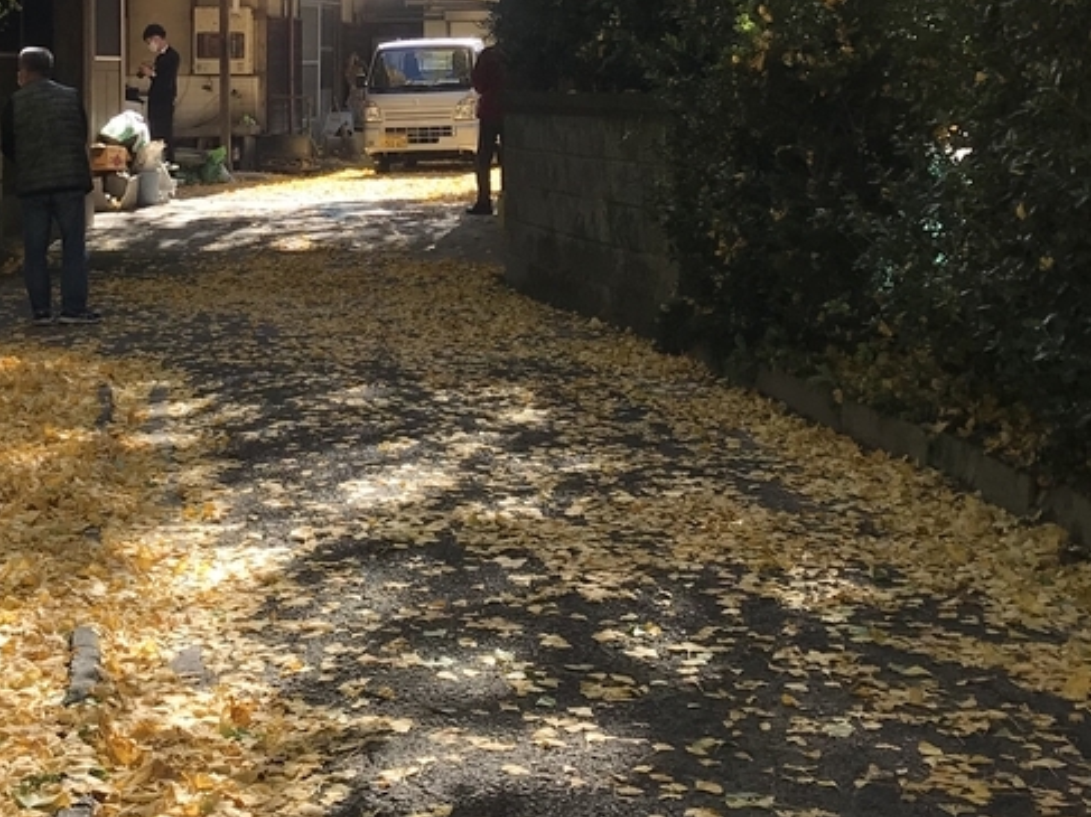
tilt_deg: -0.6
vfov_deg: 20.9
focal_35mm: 69
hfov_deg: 27.9
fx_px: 2174
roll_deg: +0.3
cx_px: 325
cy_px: 87
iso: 20
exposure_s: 1/870
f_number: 1.8
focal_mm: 3.99
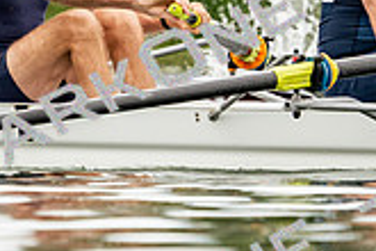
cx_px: 237
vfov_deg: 0.7
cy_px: -26
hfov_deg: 1.1
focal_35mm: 1918
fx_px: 20031
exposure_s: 1/2000
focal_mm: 547
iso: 640
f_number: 6.3
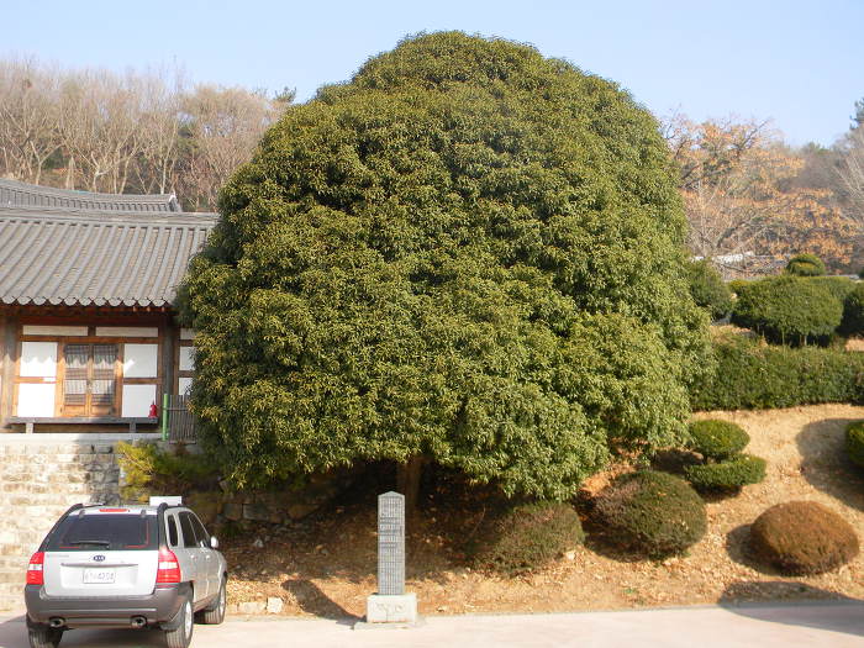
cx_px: 432
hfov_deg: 51.4
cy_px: 324
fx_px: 899
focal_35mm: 36
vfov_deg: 39.7
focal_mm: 6.4
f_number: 3.7
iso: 80
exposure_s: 1/393
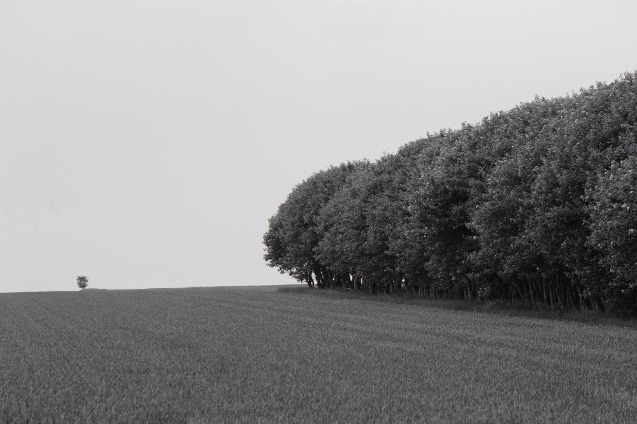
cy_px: 212
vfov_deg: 8.8
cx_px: 318
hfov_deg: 13.3
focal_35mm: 155
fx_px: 2740
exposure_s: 1/1250
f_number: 11
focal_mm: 155
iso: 3200
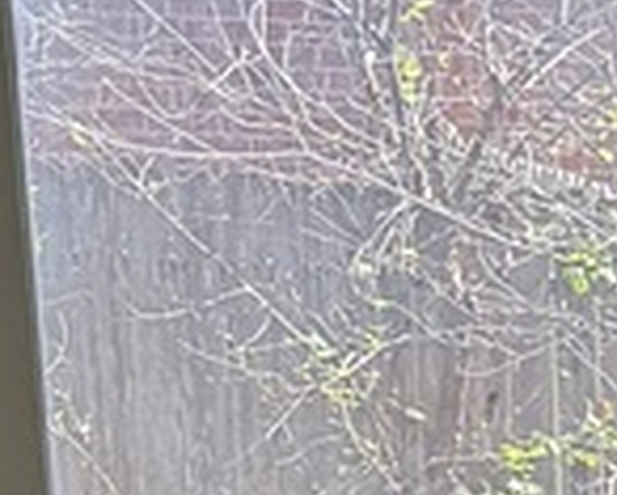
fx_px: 4221
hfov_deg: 7.7
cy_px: 1811
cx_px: 1593
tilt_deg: -19.8
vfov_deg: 5.9
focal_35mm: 231
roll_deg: -3.7
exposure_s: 1/248
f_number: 1.78
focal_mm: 6.76
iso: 64
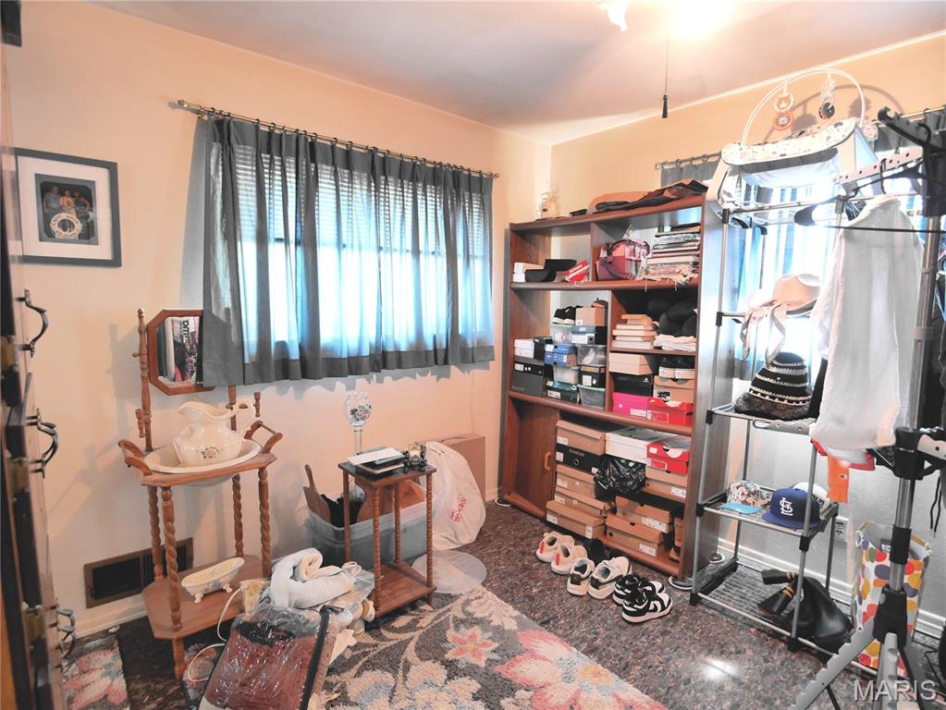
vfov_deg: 71.6
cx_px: 473
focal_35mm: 18
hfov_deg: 87.7
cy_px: 355
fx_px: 492
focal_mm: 9
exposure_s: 1/2.5
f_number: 4
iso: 800
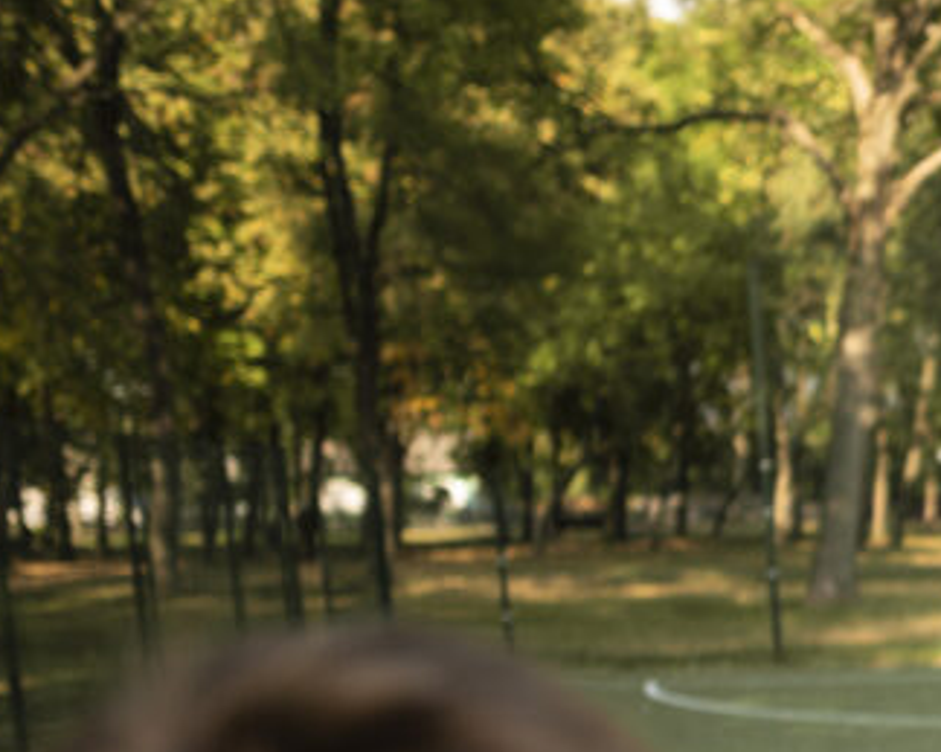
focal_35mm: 86
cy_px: 917
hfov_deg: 19.1
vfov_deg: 17.0
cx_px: 1467
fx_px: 2394
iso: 160
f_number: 2
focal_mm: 29
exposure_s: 1/1250
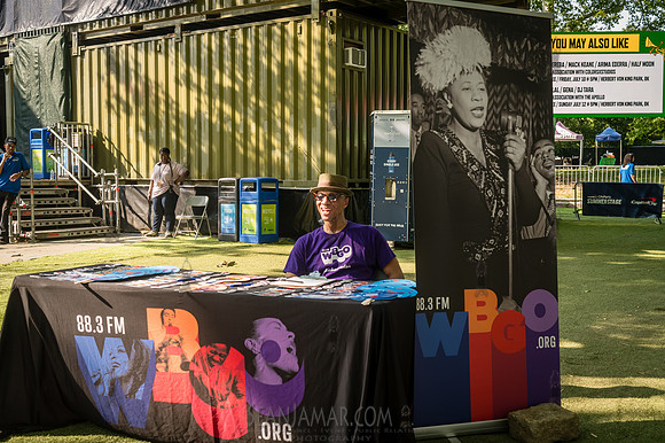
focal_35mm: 41
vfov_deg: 32.6
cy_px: 222
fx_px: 757
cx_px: 332
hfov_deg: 47.4
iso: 160
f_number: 4.5
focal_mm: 41
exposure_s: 1/200
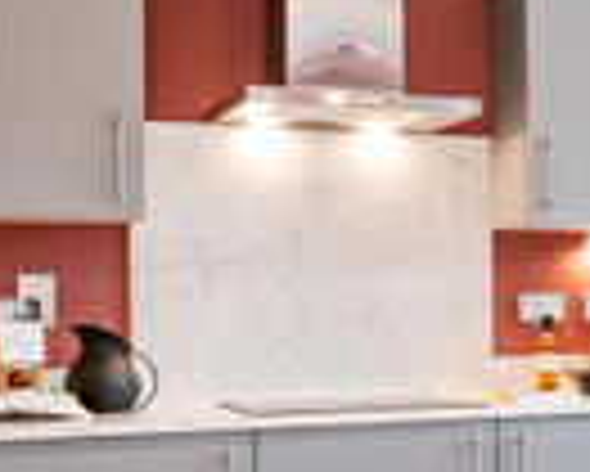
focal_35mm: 85
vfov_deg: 18.0
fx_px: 1485
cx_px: 689
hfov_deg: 21.1
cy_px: 308
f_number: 7.1
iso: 200
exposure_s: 1/6
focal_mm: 17
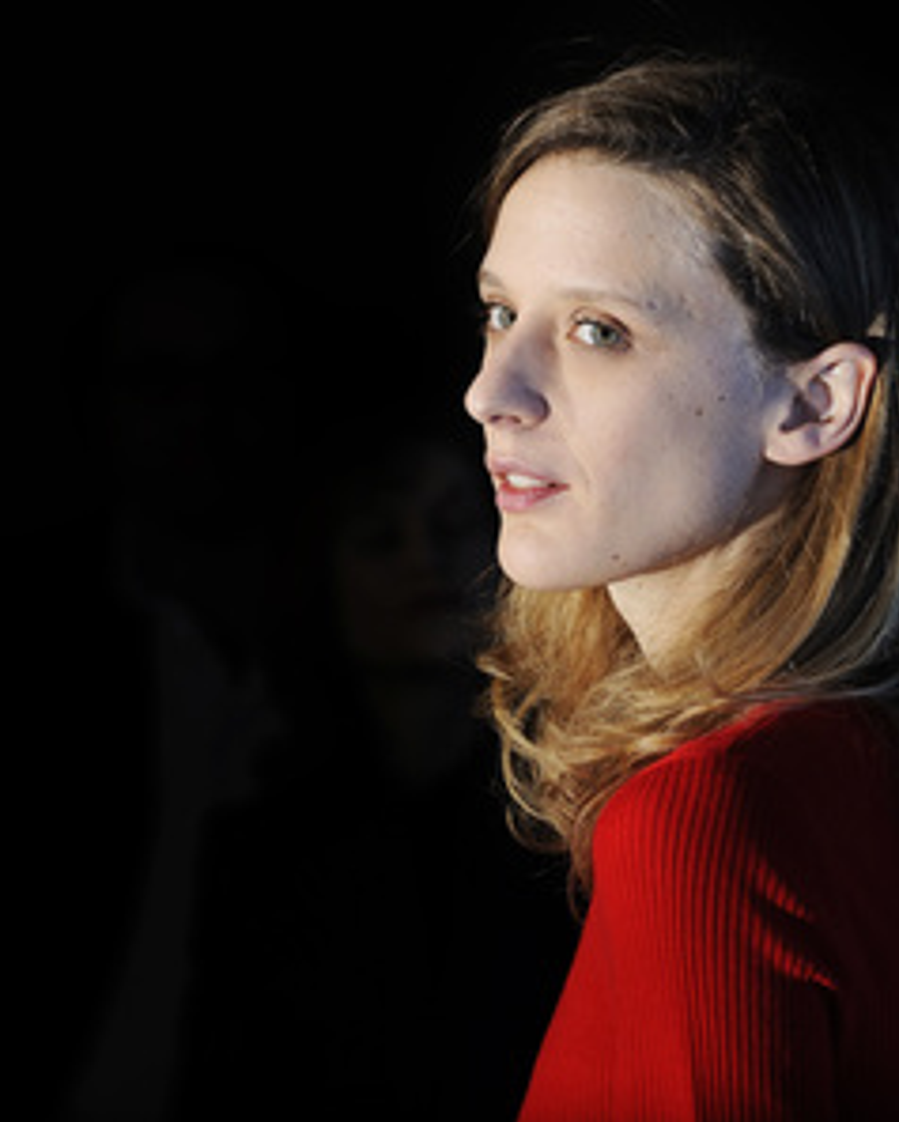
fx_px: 9436
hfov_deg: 5.5
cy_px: 559
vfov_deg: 6.8
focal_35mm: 284
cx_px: 359
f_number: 9
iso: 200
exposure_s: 1/320
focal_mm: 200
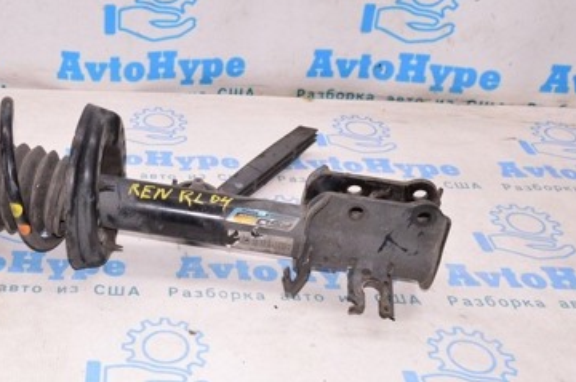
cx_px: 136
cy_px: 135
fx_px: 767
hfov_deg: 39.9
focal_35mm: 48
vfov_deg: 27.9
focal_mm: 18
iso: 1600
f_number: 8
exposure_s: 1/100
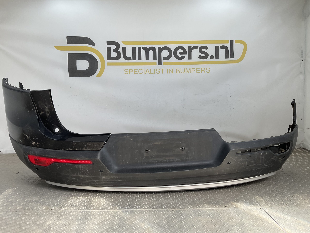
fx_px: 260
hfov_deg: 61.7
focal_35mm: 29
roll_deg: -0.8
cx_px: 155
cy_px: 116
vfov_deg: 48.2
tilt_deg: -6.8
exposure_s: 1/297
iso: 16
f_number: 1.8
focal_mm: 3
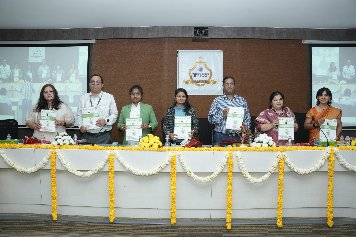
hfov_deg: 73.7
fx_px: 237
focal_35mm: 24
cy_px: 118
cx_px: 178
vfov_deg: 53.1
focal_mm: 24
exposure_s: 1/125
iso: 1250
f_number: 5.6
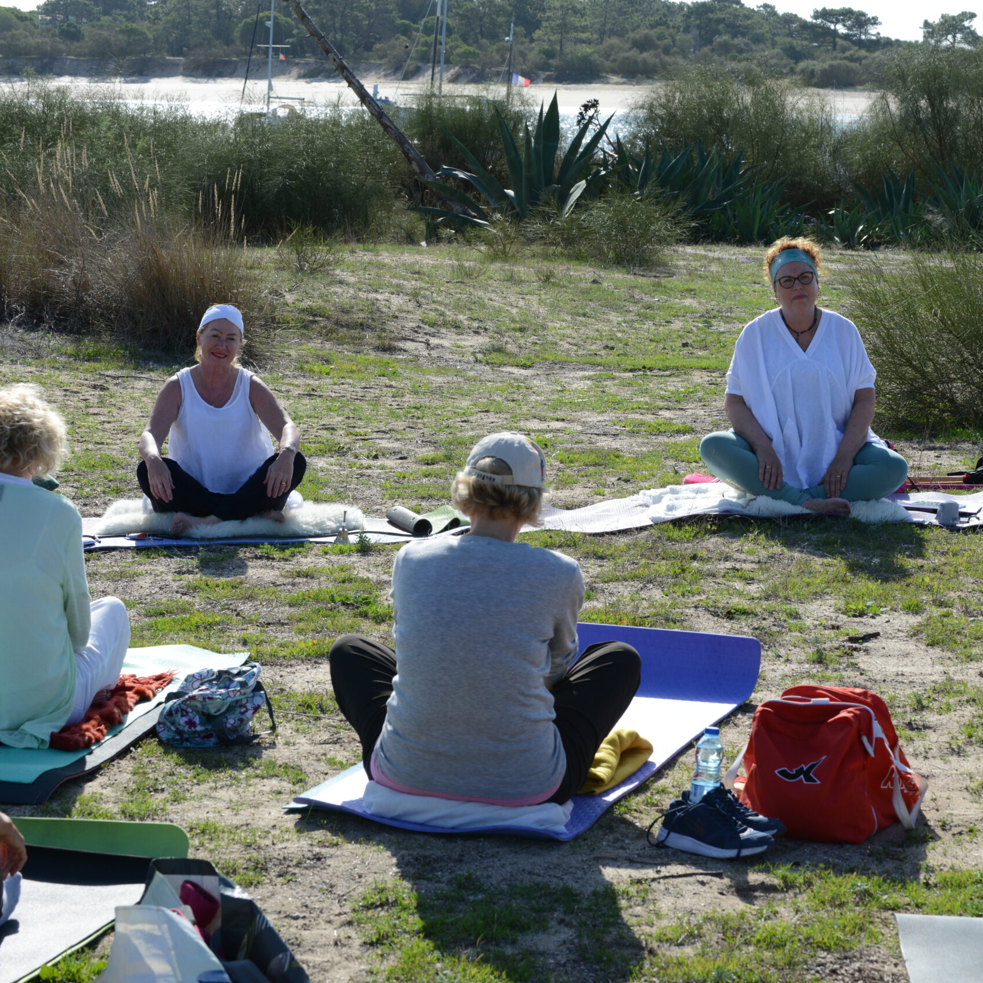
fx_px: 2892
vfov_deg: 19.3
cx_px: 561
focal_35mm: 90
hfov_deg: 19.3
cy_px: 490
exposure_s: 1/500
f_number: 11
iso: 400
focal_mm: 70
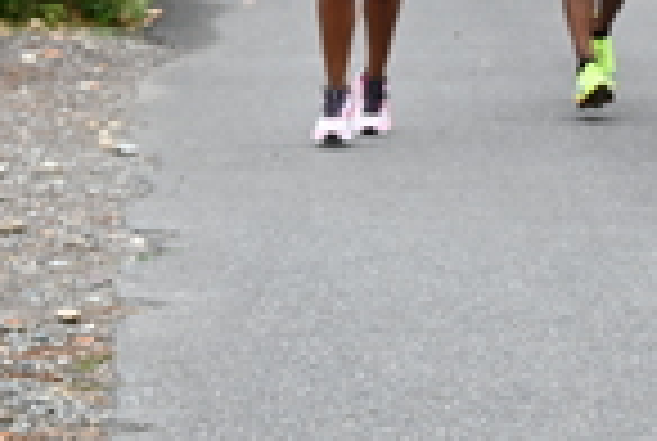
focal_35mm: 263
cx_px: 860
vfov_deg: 5.2
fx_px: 4810
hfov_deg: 7.7
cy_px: -133
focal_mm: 70
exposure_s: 1/125
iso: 720
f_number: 6
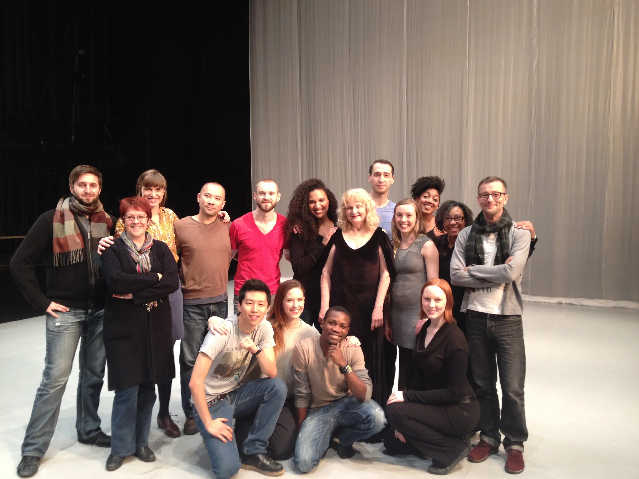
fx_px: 646
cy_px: 240
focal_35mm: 35
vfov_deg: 40.7
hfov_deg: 52.6
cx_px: 320
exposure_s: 1/20
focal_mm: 4.28
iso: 80
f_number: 2.4
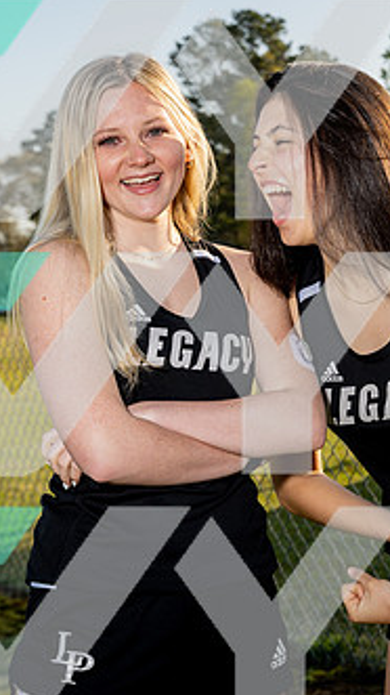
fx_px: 1619
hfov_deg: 13.6
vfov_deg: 24.2
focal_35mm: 88
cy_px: 364
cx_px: 365
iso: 100
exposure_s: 1/250
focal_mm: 48
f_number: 5.6
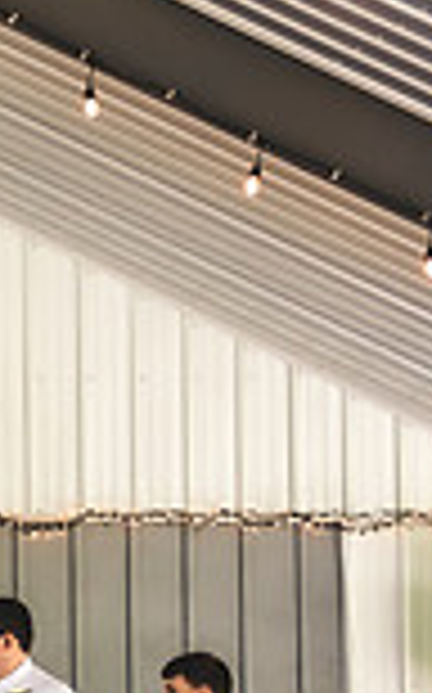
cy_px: 479
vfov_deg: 9.7
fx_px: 4077
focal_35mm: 216
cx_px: -803
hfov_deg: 5.7
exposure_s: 1/200
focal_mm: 55
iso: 400
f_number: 2.8
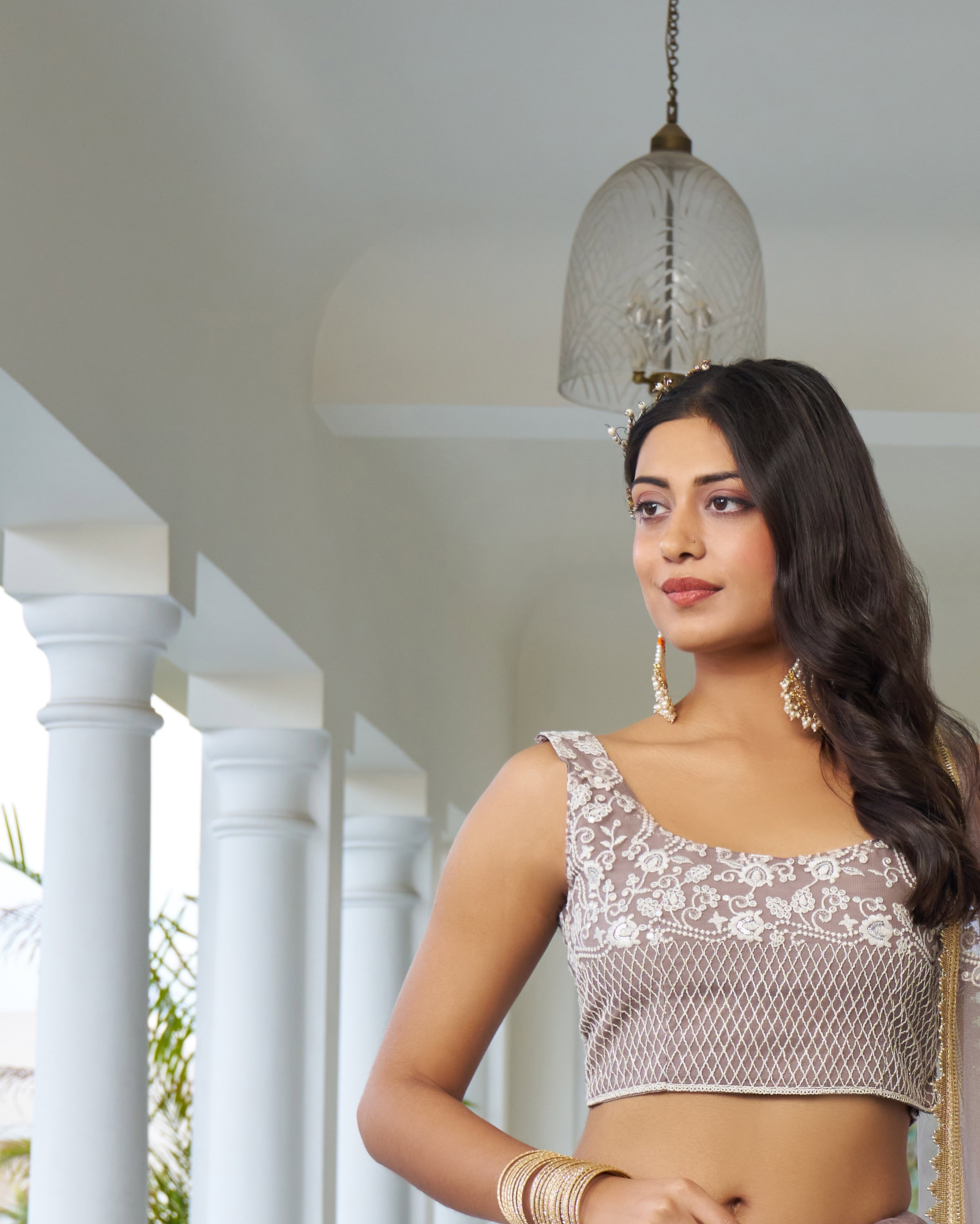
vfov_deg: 20.8
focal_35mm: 89
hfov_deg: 17.2
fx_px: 3227
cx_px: 702
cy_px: 1229
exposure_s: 1/200
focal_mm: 34
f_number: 5
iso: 400
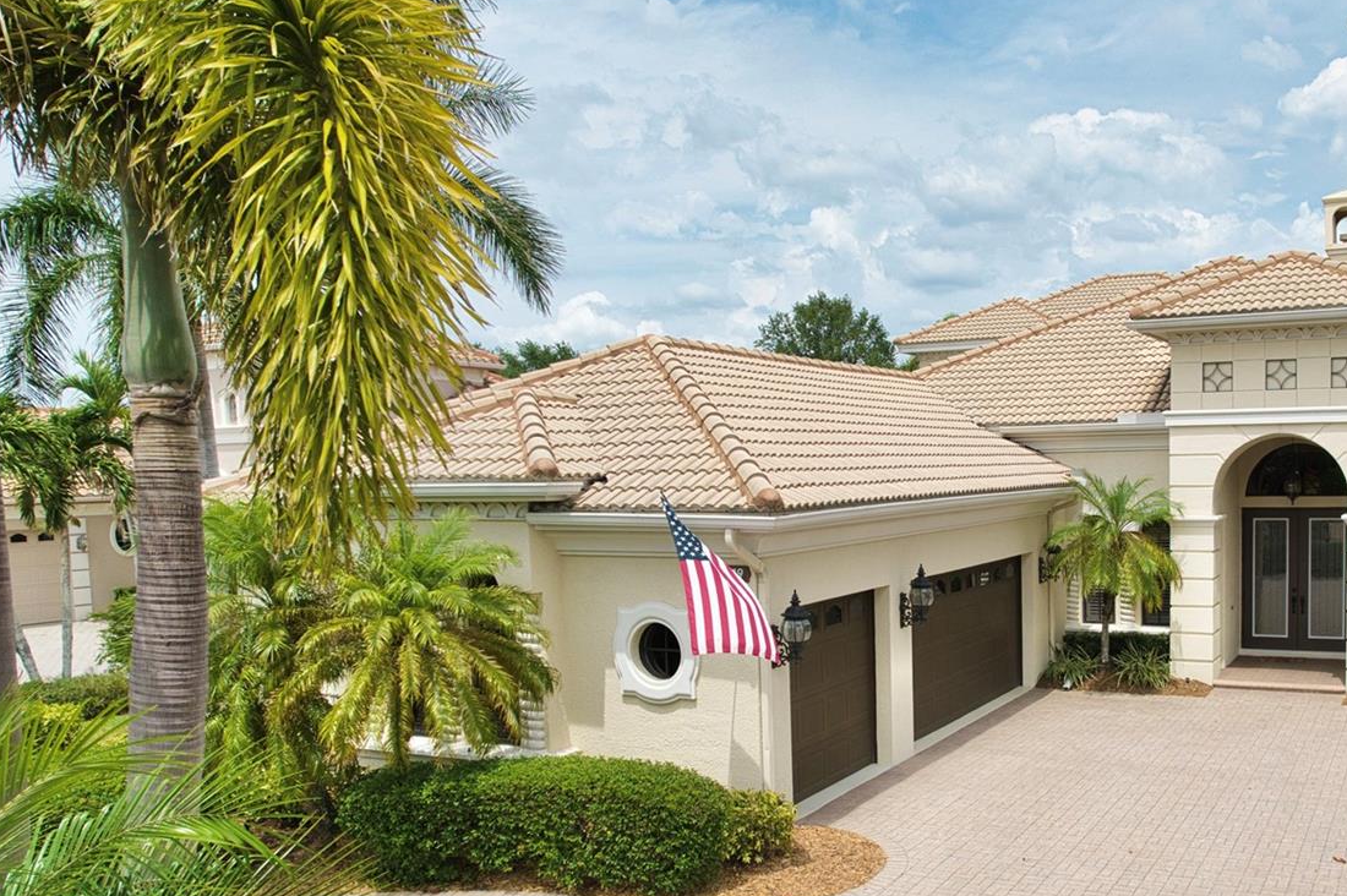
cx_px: 929
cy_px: 560
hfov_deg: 57.1
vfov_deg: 40.8
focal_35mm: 32
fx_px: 1197
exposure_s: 1/180
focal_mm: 8.38
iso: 100
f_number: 2.8
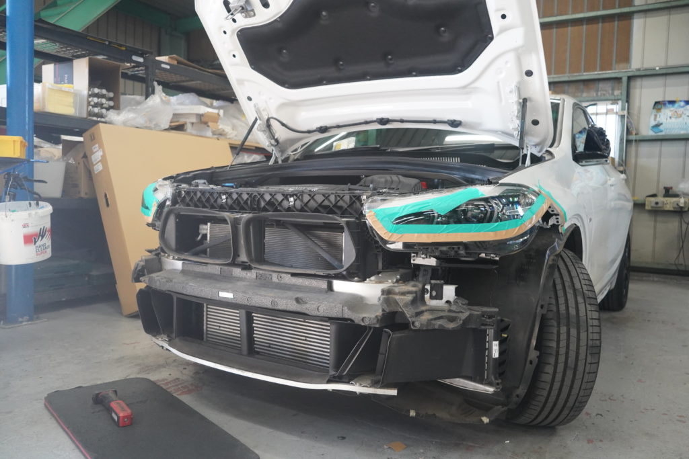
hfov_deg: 63.7
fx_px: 555
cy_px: 230
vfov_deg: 45.0
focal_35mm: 29
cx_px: 344
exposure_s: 1/160
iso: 4000
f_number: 4
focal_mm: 29
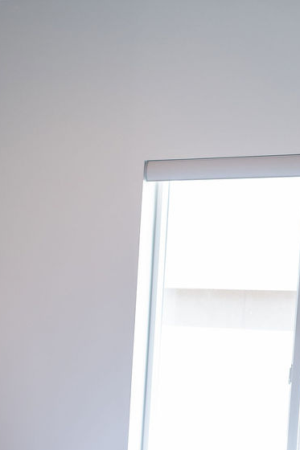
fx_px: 1201
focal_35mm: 96
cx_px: 14
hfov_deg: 14.1
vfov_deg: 20.4
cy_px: 481
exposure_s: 1/250
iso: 800
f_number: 3.2
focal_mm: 35
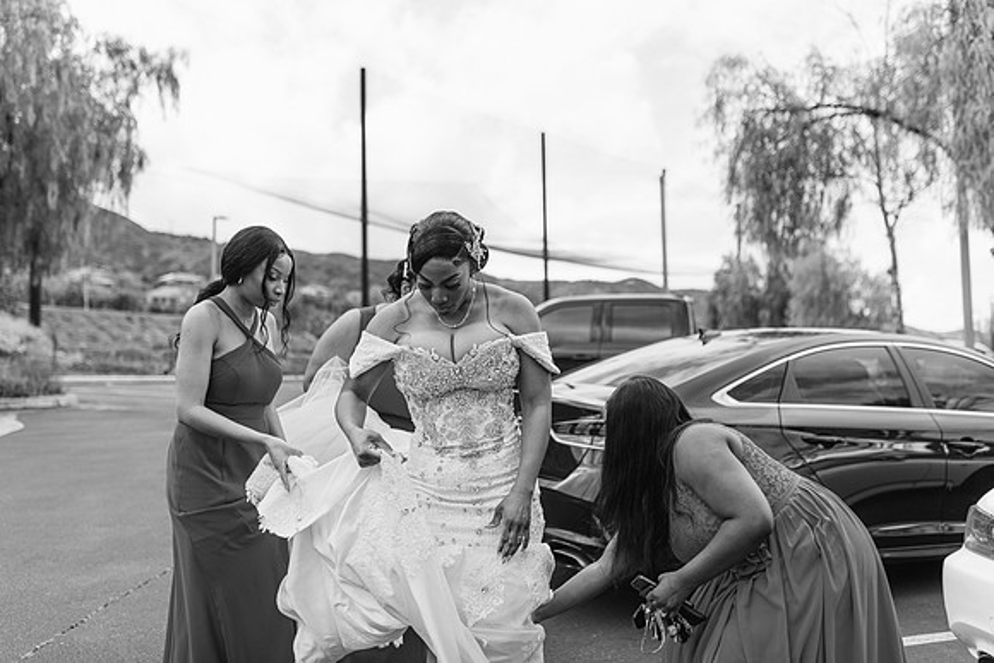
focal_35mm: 35
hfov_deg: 54.4
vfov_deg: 37.9
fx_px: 967
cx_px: 497
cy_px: 332
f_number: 2
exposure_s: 1/2000
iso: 100
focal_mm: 35
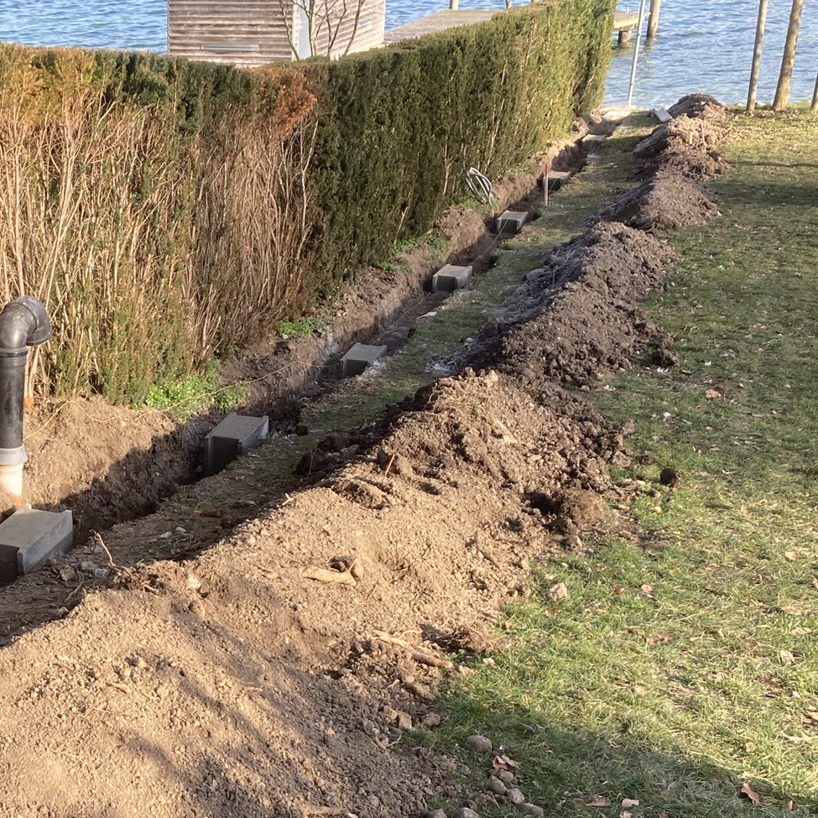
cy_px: 592
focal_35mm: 52
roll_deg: +2.1
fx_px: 1390
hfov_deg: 31.3
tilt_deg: -25.7
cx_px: 87
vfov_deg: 32.3
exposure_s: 1/306
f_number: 1.8
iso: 20
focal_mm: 3.99
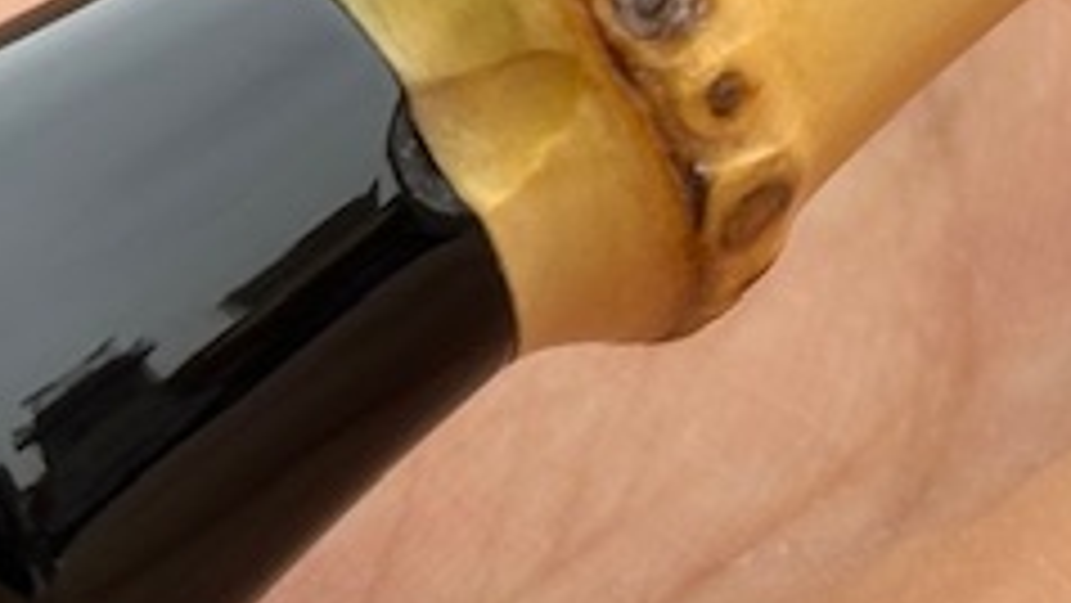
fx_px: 7982
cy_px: -634
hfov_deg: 7.6
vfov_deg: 4.3
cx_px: 1260
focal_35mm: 281
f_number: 1.78
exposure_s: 1/149
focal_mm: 6.86
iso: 50
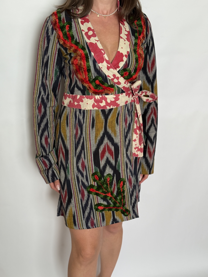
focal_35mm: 48
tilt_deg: -21.1
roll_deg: -1.6
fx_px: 385
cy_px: 138
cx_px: 104
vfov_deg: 39.7
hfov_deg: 30.3
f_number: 1.78
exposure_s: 1/106
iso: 100
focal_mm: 6.76
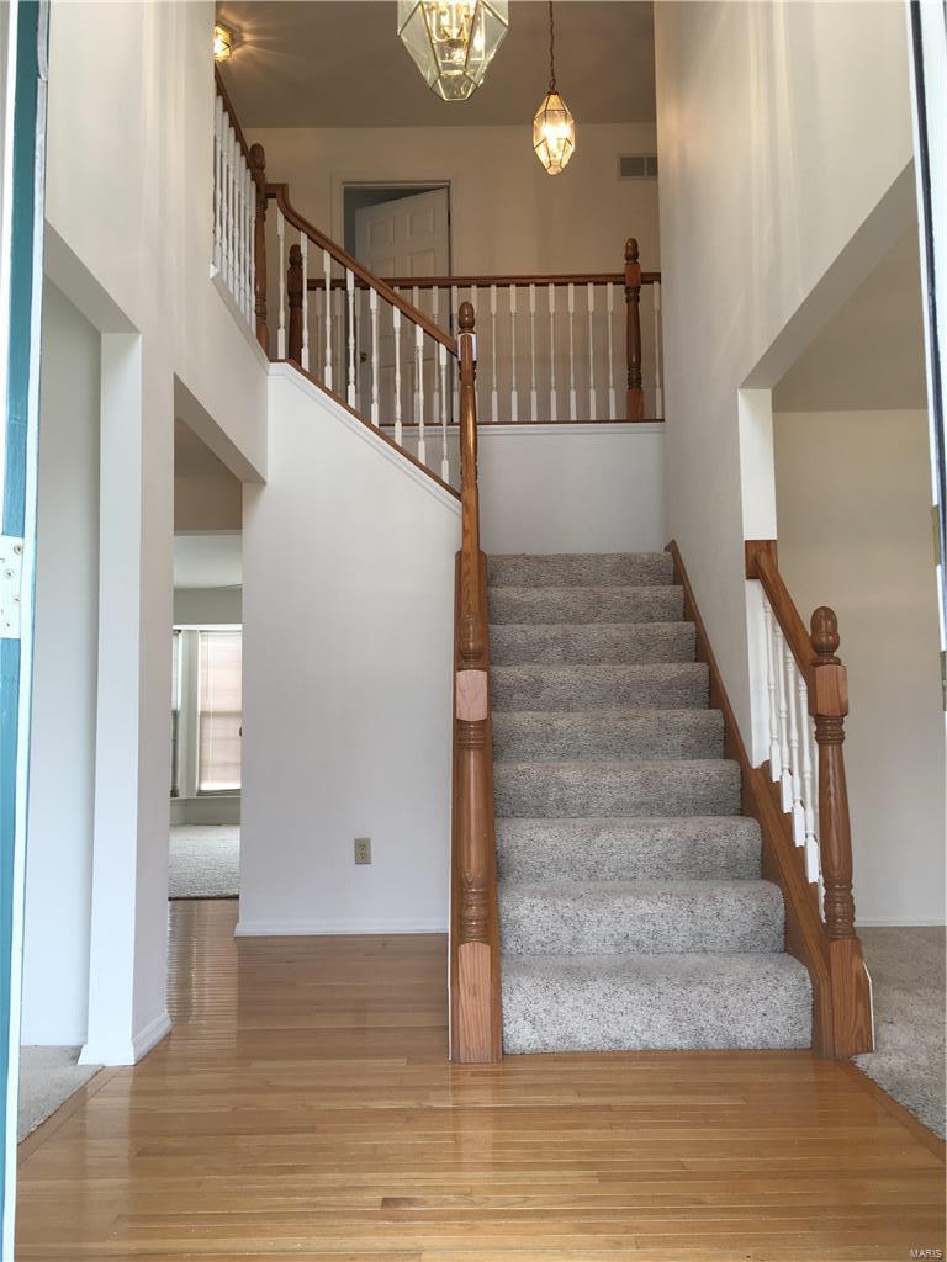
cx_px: 474
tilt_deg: +5.8
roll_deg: +1.8
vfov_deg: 61.7
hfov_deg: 48.2
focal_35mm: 29
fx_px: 1058
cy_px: 631
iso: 32
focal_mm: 4.15
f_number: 2.2
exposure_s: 1/60
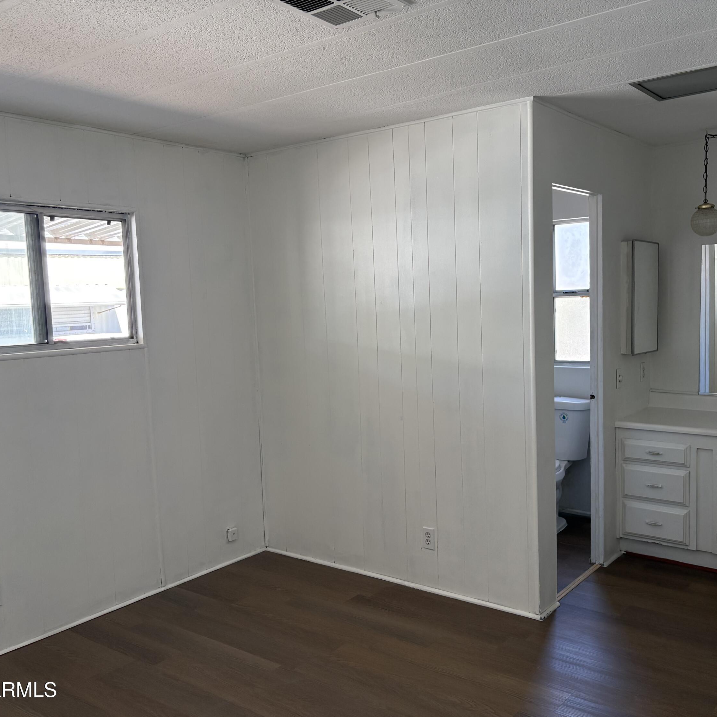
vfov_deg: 52.5
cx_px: 418
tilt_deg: -4.3
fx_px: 726
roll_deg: +2.1
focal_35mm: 31
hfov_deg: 52.3
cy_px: 360
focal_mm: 5.96
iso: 125
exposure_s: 1/153
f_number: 1.6
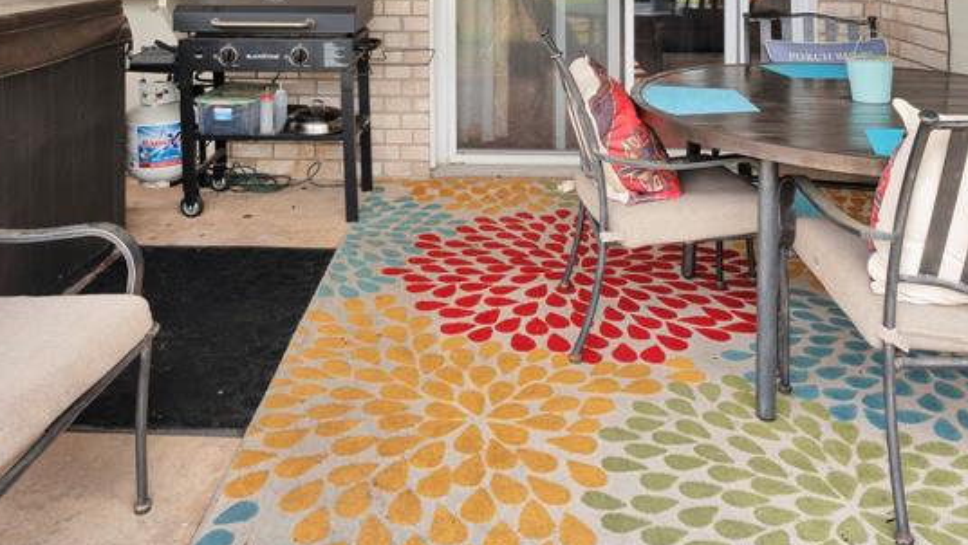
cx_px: 462
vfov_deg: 33.2
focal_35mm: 32
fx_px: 822
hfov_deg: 61.0
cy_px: -16
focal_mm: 16
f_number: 9
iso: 160
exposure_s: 1/125
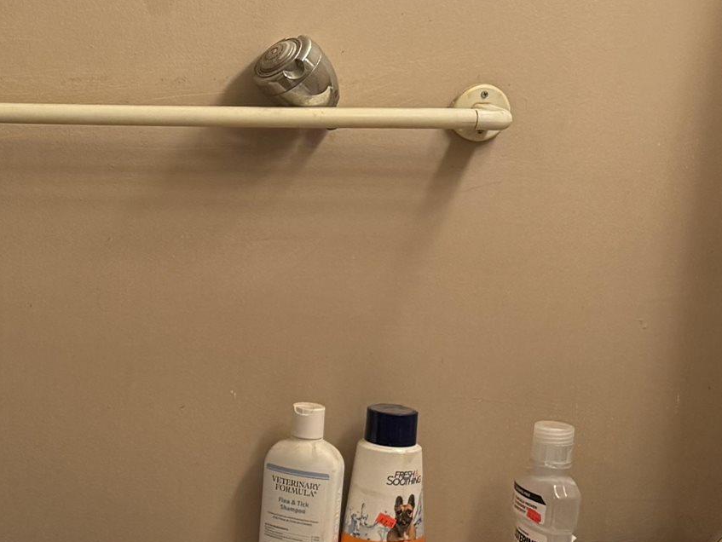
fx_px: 1815
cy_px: 267
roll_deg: -1.9
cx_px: -288
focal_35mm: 87
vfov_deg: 17.0
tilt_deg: -8.7
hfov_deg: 20.1
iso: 200
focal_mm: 6.76
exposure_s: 1/155
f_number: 1.78
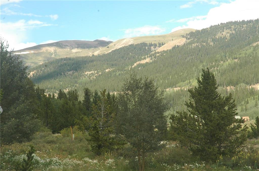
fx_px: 754
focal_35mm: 105
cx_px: 130
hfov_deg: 19.5
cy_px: 86
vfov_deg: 13.0
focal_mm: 70
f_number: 14
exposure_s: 1/250
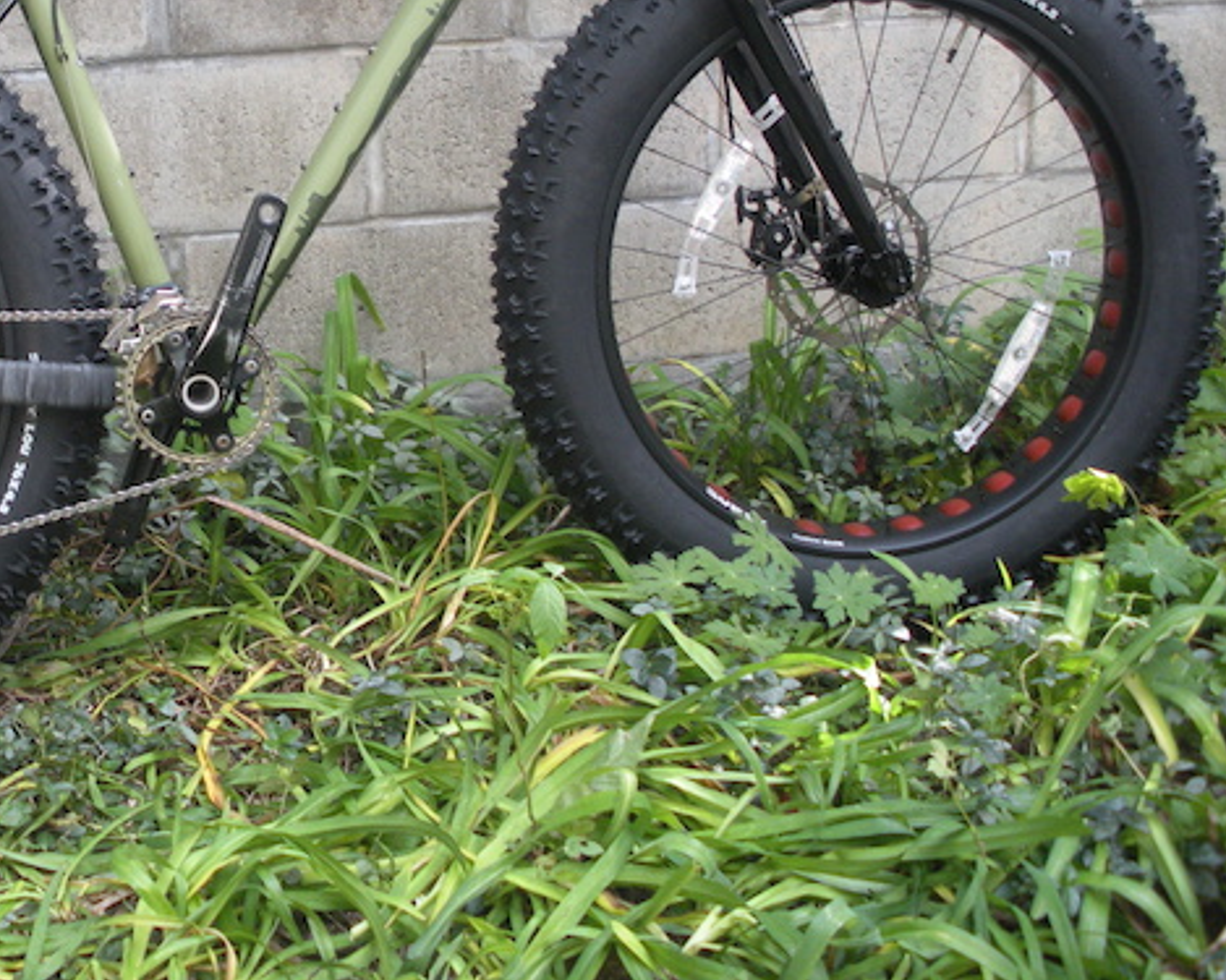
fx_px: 2177
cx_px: 280
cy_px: 217
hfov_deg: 30.8
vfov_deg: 25.0
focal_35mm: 60
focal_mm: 6.3
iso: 151
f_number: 3.5
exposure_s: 1/57.7
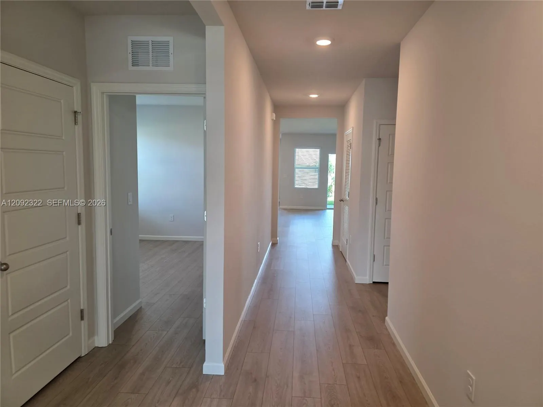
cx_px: 272
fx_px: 361
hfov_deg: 73.9
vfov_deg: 58.9
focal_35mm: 23
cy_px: 204
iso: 125
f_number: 1.7
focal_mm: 6.3
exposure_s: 1/120
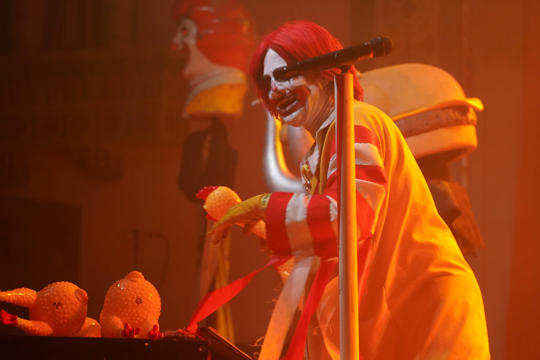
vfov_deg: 13.2
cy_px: 180
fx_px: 1560
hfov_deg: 19.6
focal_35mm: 104
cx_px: 270
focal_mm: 104
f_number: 4
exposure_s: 1/160
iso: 6400
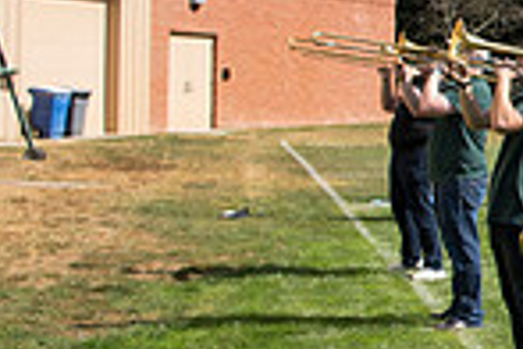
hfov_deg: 18.1
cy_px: 84
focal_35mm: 95
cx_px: 875
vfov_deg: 14.3
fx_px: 1380
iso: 250
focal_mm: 24
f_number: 4.5
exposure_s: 1/1600
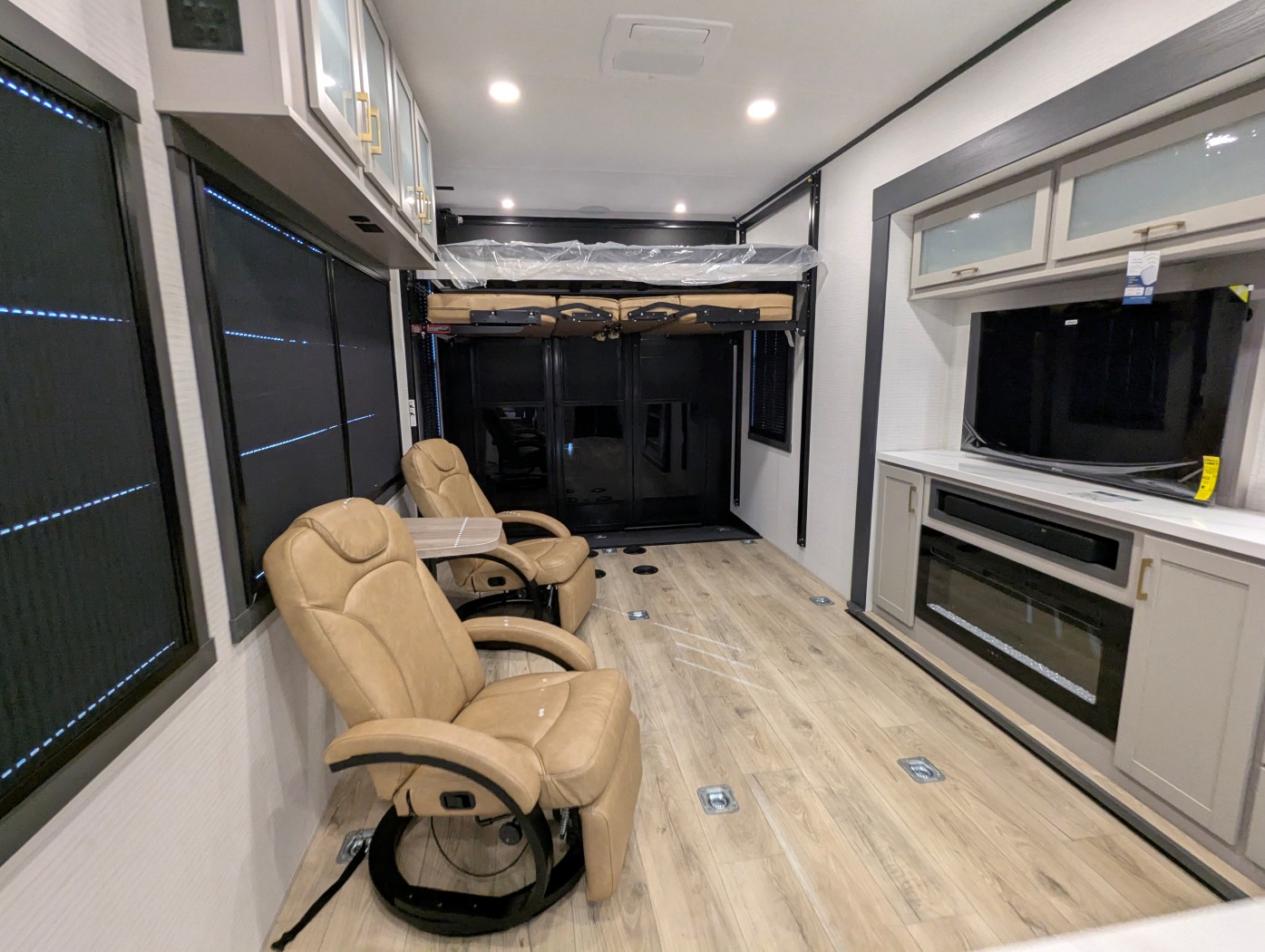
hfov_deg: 94.4
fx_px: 585
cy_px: 476
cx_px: 632
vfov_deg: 78.2
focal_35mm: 16
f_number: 2.2
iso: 350
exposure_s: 1/34.8
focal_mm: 2.35
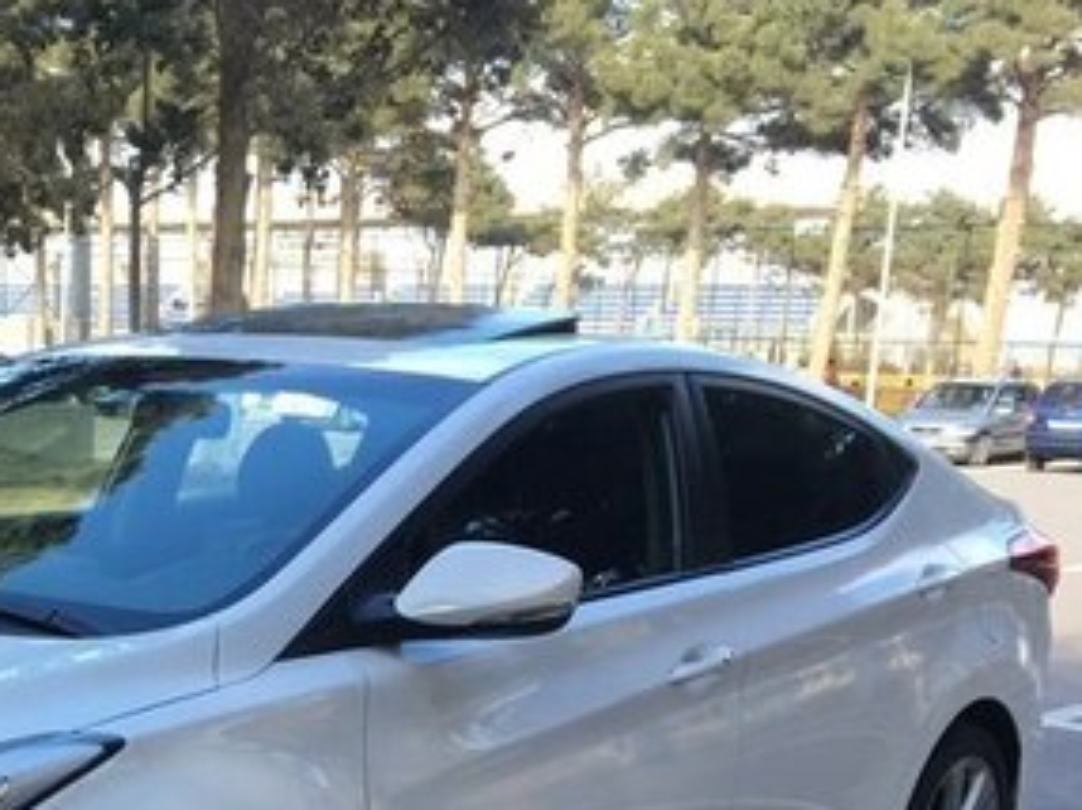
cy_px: 876
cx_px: 136
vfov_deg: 20.9
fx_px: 2092
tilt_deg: -14.8
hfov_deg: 28.0
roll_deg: -1.7
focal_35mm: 67
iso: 25
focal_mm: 4.15
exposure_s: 1/203
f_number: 2.2
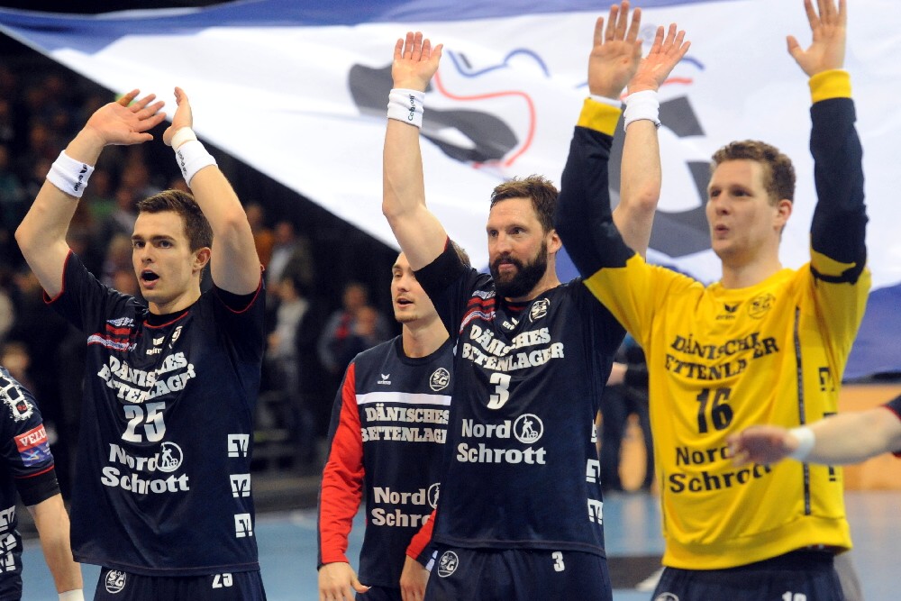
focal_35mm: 155
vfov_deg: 8.9
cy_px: 300
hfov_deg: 13.2
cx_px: 450
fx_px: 3880
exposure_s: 1/500
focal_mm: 155
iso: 4000
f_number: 4.5
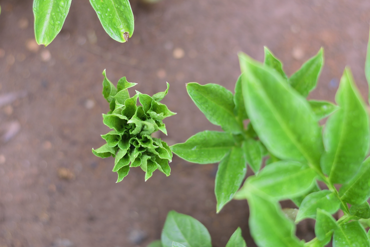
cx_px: 185
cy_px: 124
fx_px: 771
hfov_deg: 27.0
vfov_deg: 18.2
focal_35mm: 75
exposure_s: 1/100
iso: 100
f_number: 2.5
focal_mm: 50
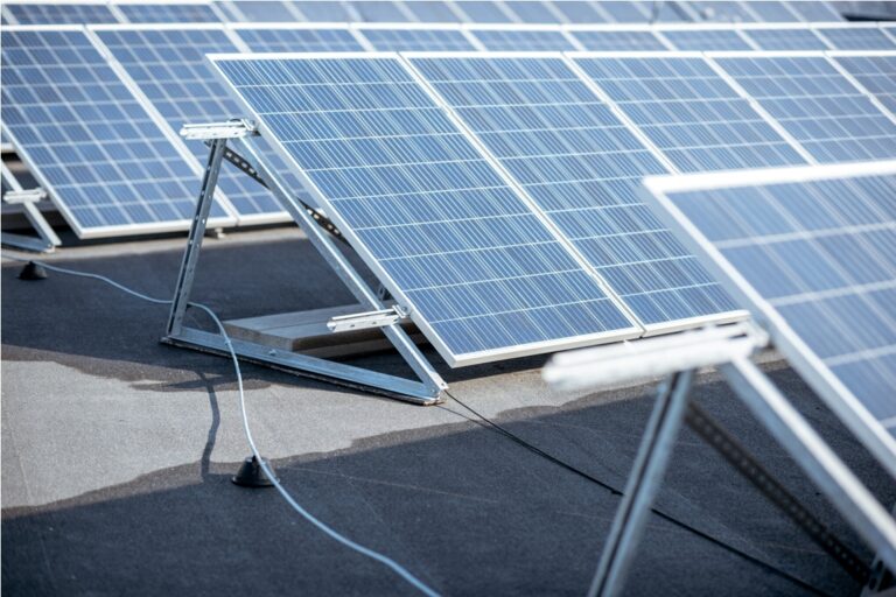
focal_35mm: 85
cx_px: 448
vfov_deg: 16.1
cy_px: 298
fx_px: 2115
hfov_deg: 23.9
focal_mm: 85
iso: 200
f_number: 2.2
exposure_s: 1/2500
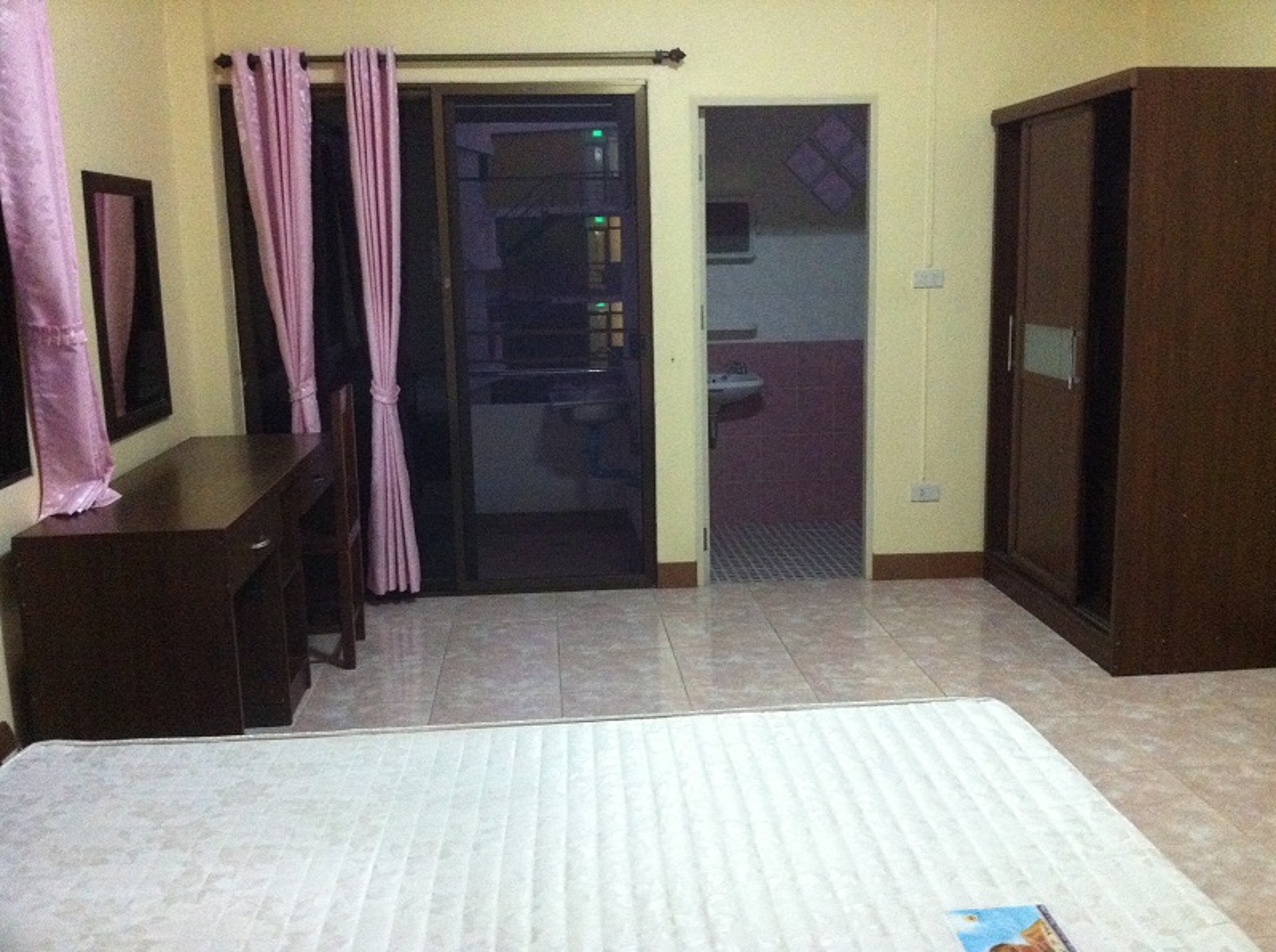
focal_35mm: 35
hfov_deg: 52.7
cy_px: 476
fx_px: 1288
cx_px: 638
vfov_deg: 40.6
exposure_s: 1/17
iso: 640
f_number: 2.8
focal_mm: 3.85
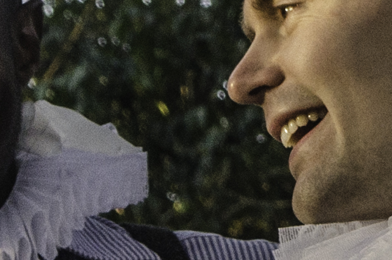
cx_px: 761
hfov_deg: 5.5
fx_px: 3972
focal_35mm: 365
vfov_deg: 3.7
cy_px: 191
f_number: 5.6
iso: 250
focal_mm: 35
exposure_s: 1/200
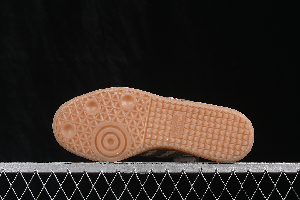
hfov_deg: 27.0
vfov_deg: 18.2
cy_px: 100
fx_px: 625
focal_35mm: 75
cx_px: 150
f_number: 8
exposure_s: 1/80
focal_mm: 50
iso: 160
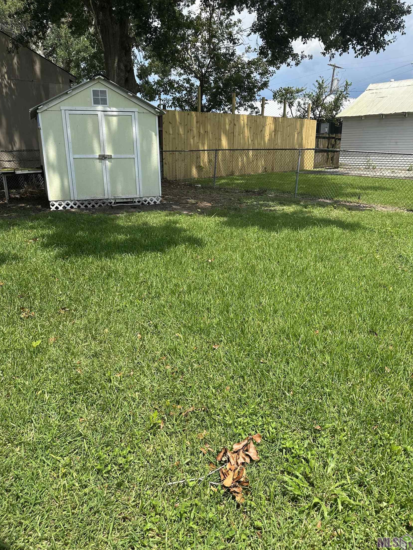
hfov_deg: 54.9
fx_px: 398
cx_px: 199
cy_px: 266
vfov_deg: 69.4
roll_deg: -1.0
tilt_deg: -15.2
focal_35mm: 25
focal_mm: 6.86
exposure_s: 1/2882
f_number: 1.78
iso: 80
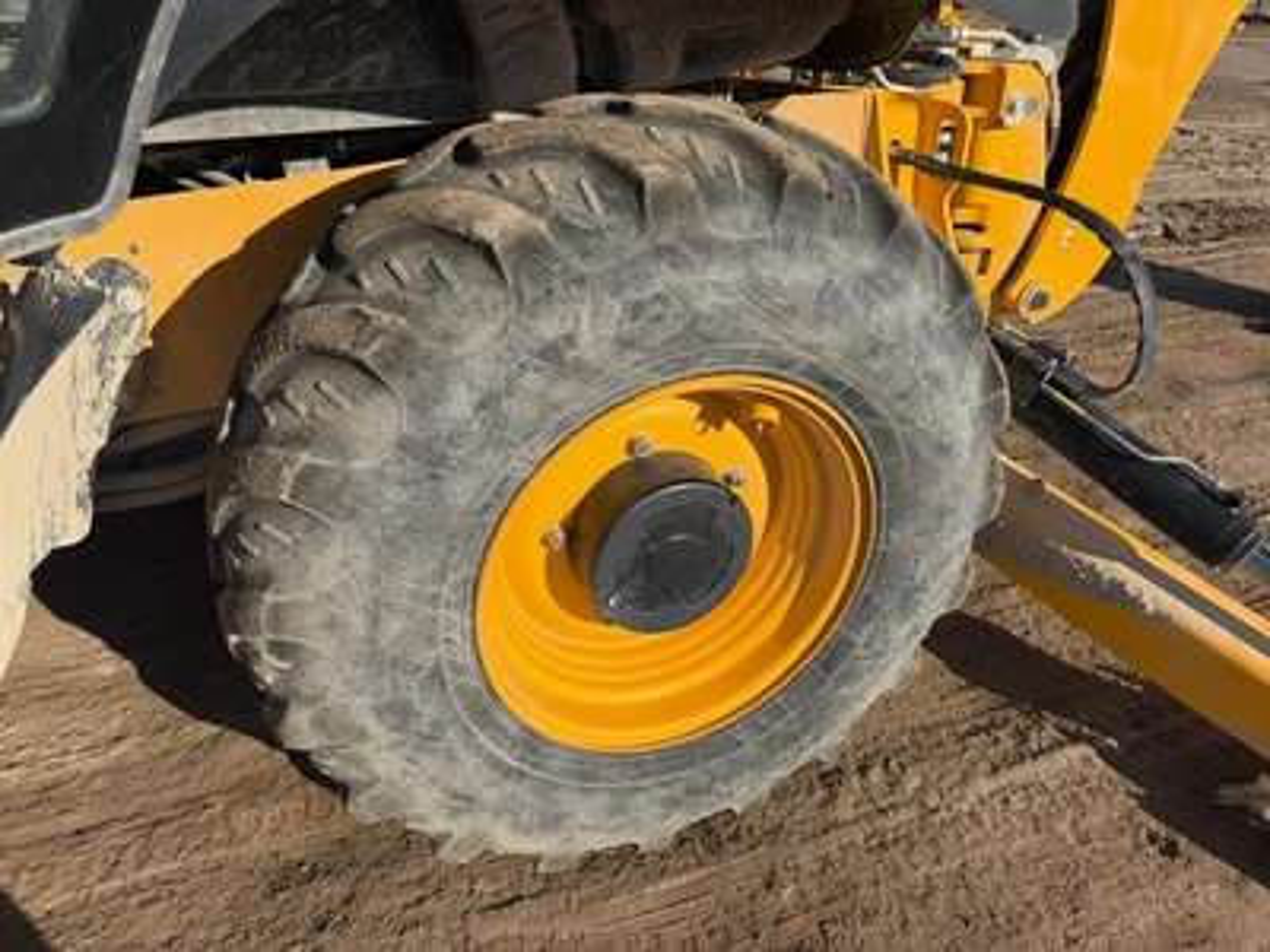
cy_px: 476
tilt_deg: -28.9
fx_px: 881
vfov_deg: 56.8
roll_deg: -2.0
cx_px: 635
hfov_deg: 71.6
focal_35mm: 24
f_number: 1.78
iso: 80
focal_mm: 6.76
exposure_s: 1/4673
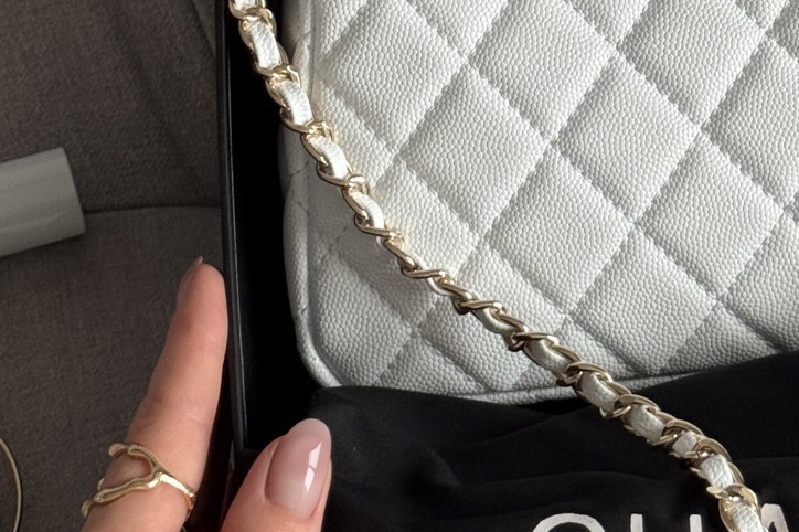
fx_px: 3061
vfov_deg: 9.9
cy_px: 62
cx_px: 650
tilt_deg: -63.9
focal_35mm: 138
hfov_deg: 14.8
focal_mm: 6.76
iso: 125
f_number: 1.78
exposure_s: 1/60
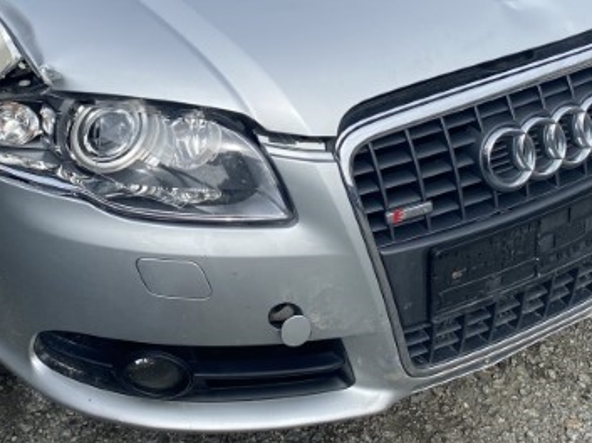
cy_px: 20
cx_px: 210
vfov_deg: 23.9
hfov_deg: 32.5
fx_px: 1008
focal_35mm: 59
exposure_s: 1/2817
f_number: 1.8
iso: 32
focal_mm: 4.25
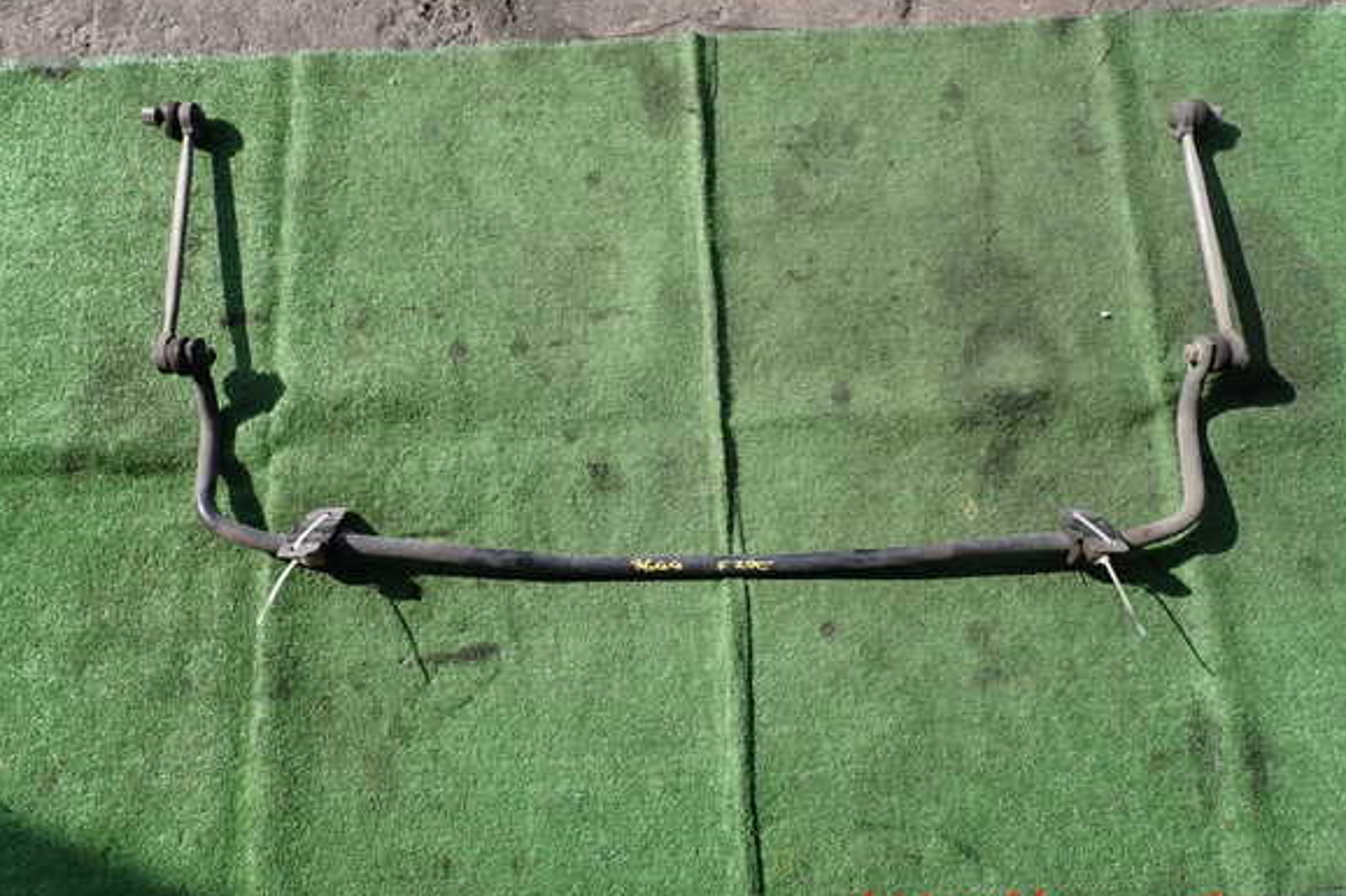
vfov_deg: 47.9
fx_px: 1009
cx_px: 692
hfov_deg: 67.4
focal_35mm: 27
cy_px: 421
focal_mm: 4.5
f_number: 2.8
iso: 100
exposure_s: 1/800
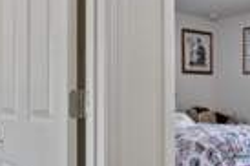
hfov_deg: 35.5
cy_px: 92
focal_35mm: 56
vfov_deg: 24.1
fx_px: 388
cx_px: 151
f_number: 8
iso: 400
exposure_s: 1/3
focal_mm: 16
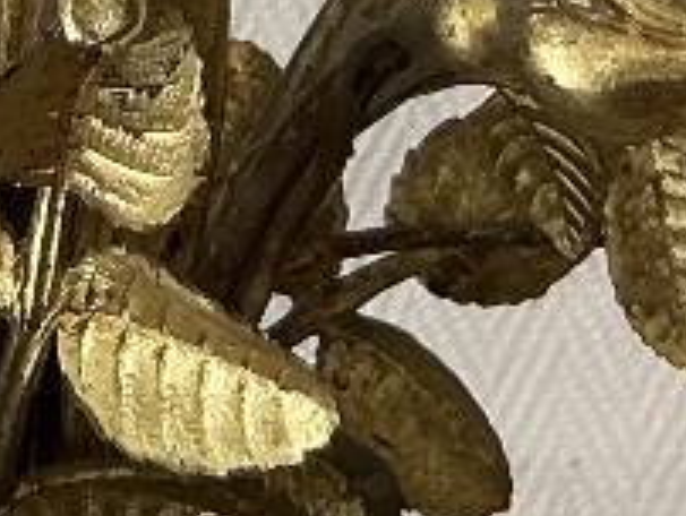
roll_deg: -1.1
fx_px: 3294
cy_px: -713
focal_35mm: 166
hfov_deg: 11.5
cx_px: -306
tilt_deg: +2.6
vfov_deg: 8.3
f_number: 1.8
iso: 64
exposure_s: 1/50
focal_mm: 3
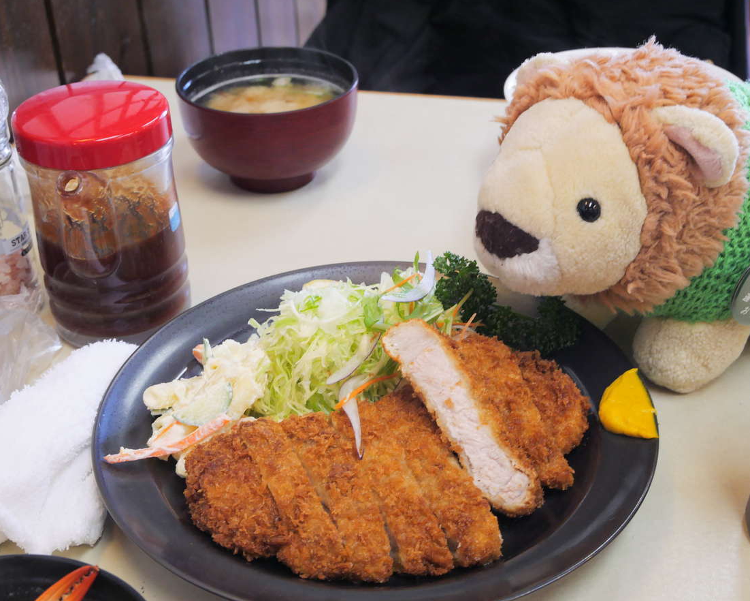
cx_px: 385
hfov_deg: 36.6
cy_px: 298
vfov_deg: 29.7
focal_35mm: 51
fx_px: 1132
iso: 250
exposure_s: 1/13
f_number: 5.6
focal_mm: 24
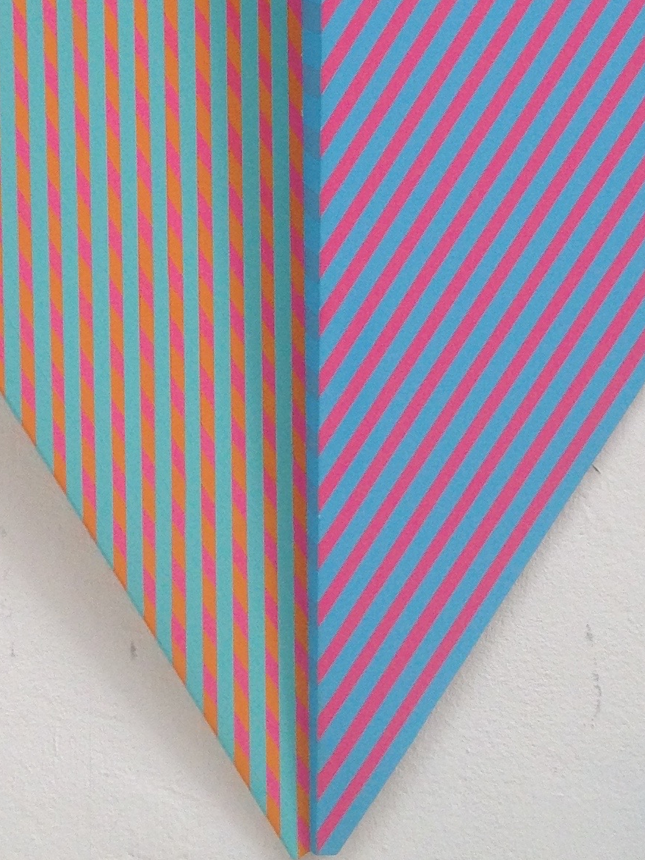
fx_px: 2286
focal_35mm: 92
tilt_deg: -4.8
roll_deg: -1.6
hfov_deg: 16.1
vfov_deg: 20.7
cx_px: 331
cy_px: 27
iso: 64
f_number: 2.4
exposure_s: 1/120
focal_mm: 4.12
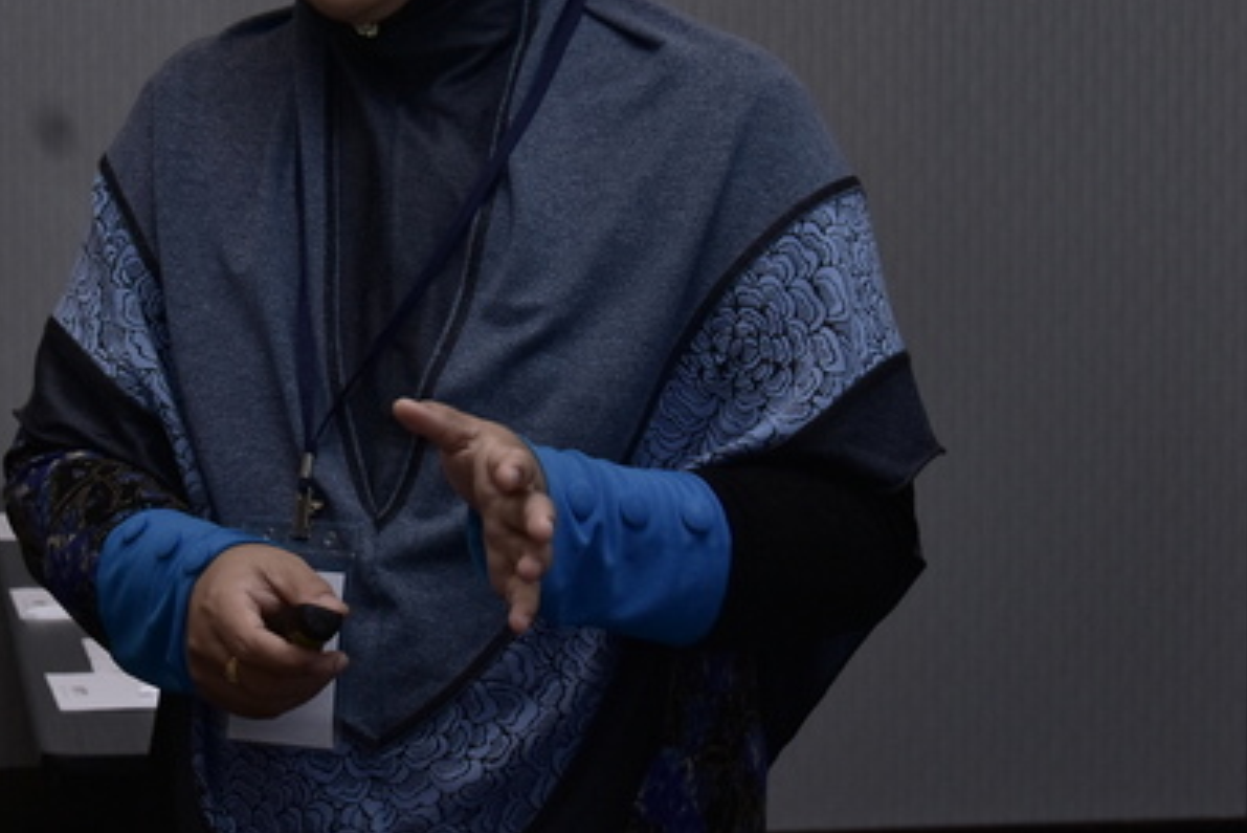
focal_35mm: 136
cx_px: 547
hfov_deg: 15.1
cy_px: 267
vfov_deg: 10.1
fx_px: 4713
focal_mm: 45
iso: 320
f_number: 6.3
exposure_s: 1/50
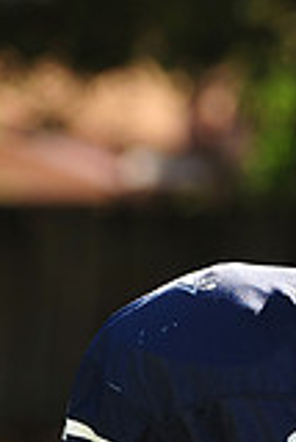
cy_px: 644
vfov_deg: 3.5
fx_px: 7125
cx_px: 371
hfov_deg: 2.4
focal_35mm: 579
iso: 200
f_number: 4.5
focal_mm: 160
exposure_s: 1/400
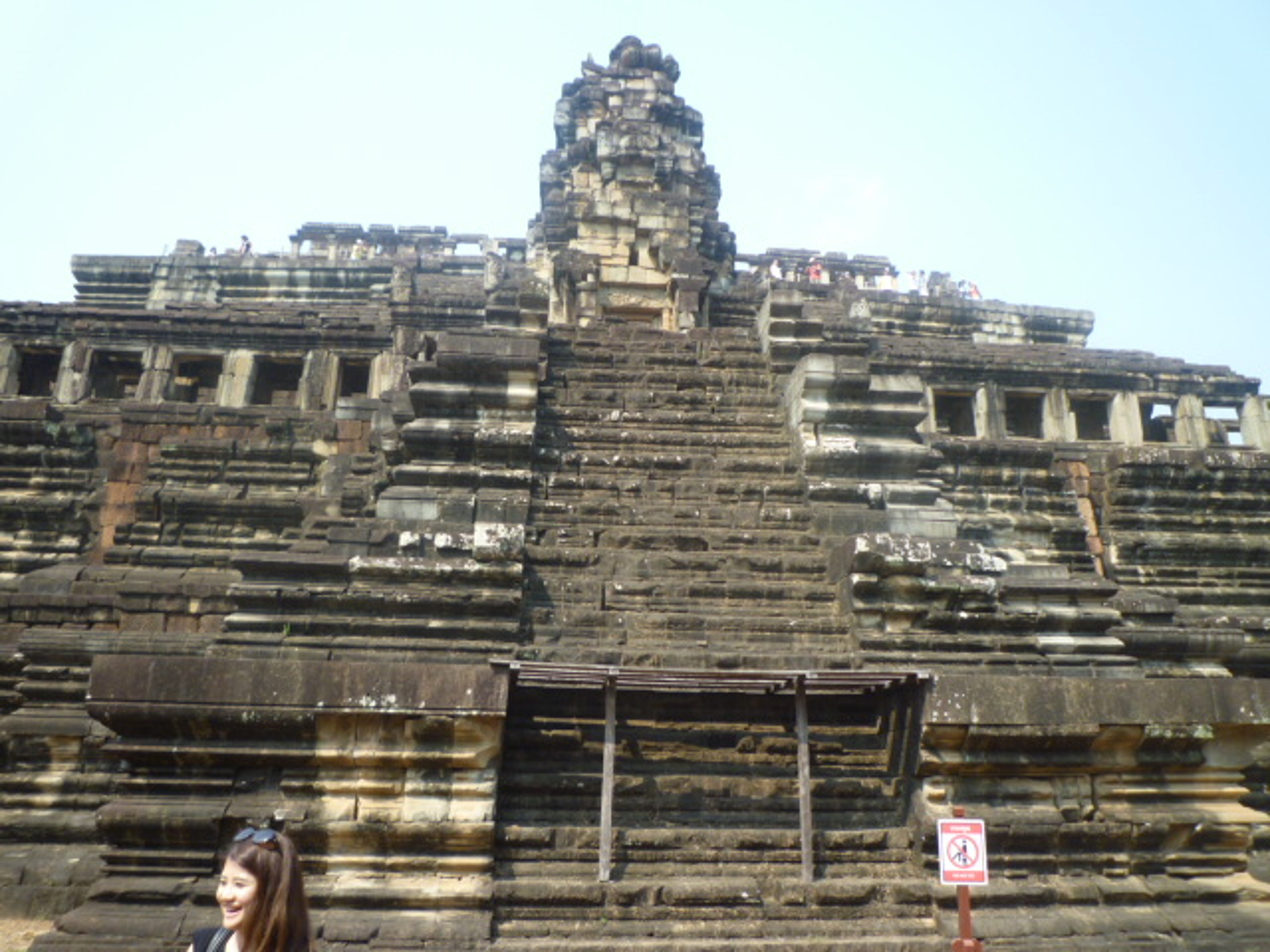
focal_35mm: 25
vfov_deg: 54.9
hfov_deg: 69.4
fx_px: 917
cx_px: 635
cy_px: 476
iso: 80
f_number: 2.8
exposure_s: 1/320
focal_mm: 4.4
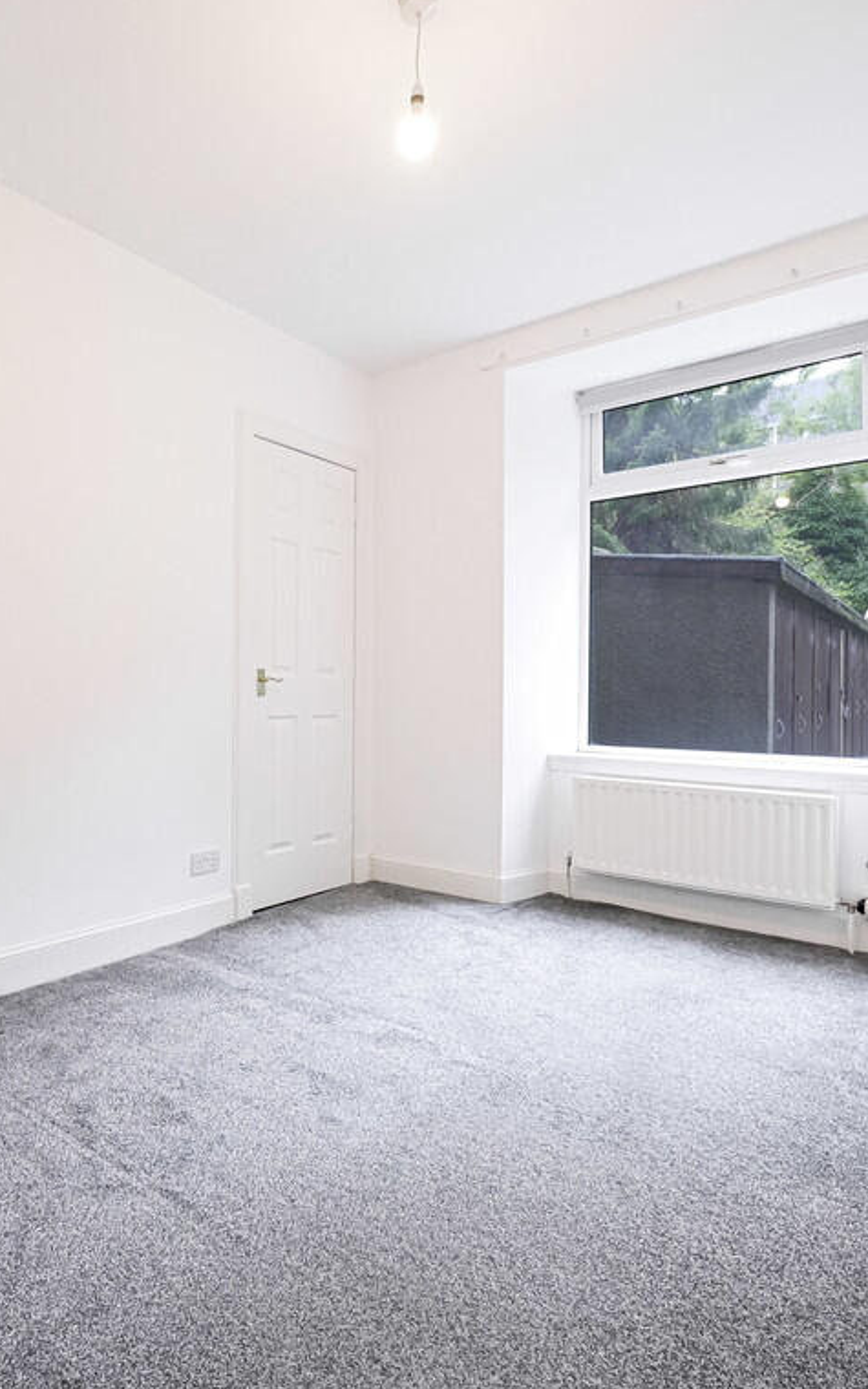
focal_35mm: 20
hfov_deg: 58.5
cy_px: 693
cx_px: 298
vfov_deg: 85.1
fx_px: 757
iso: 2000
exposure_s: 1/60
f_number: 4
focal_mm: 7
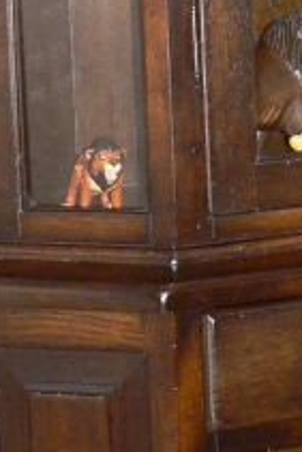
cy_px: 109
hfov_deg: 7.0
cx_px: 495
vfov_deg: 10.6
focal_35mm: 193
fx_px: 2424
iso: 200
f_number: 2.8
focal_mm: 8.2
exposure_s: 1/30
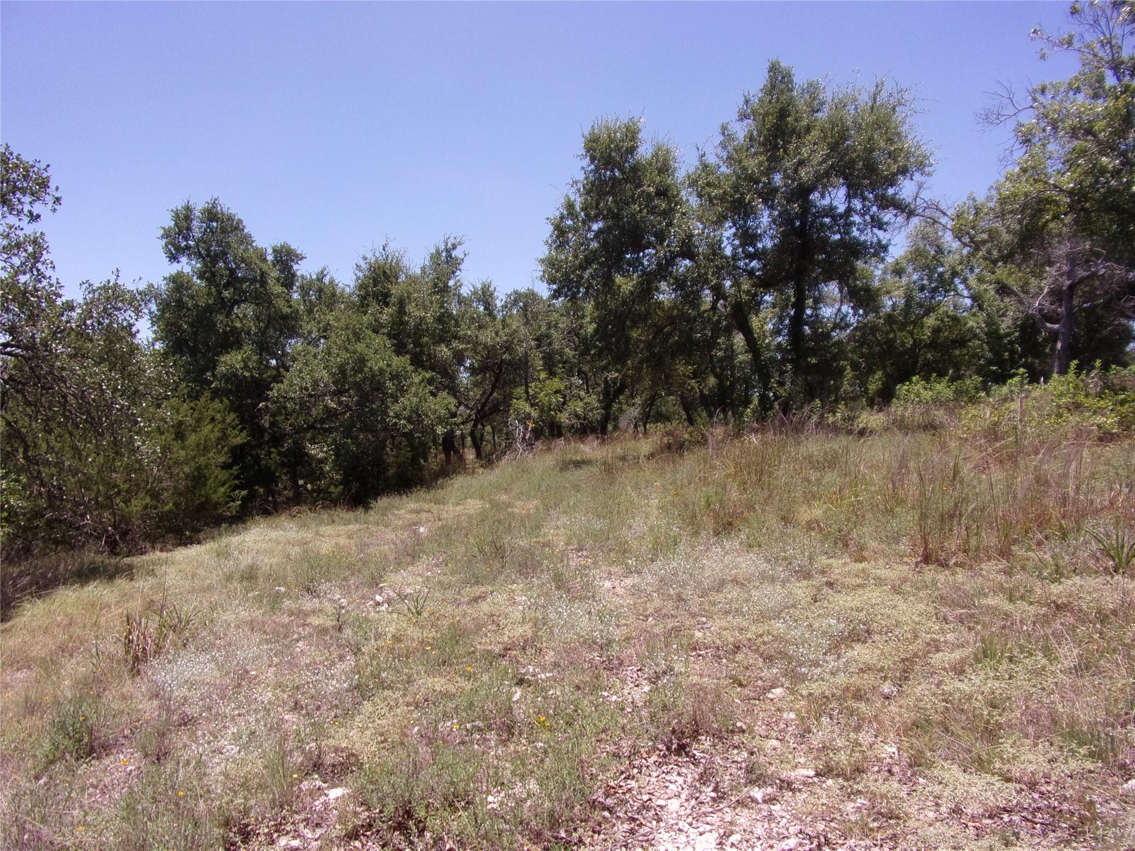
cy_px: 426
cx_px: 568
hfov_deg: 71.6
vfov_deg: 56.8
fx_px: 787
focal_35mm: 24
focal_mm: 4.3
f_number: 3.3
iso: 80
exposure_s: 1/850
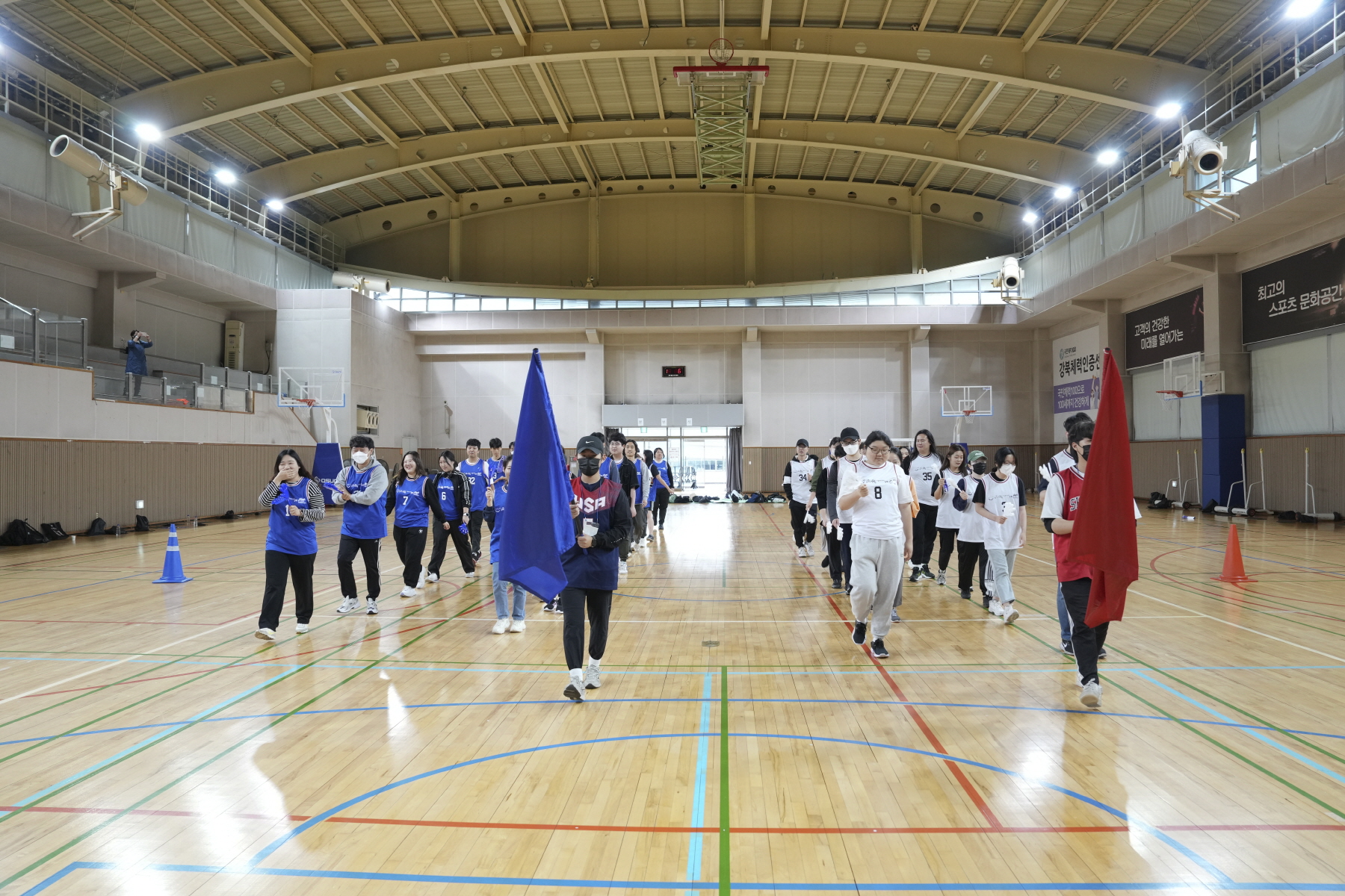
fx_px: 897
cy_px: 448
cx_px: 672
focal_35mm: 24
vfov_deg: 53.1
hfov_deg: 73.7
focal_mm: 24
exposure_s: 1/160
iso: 1600
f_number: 4
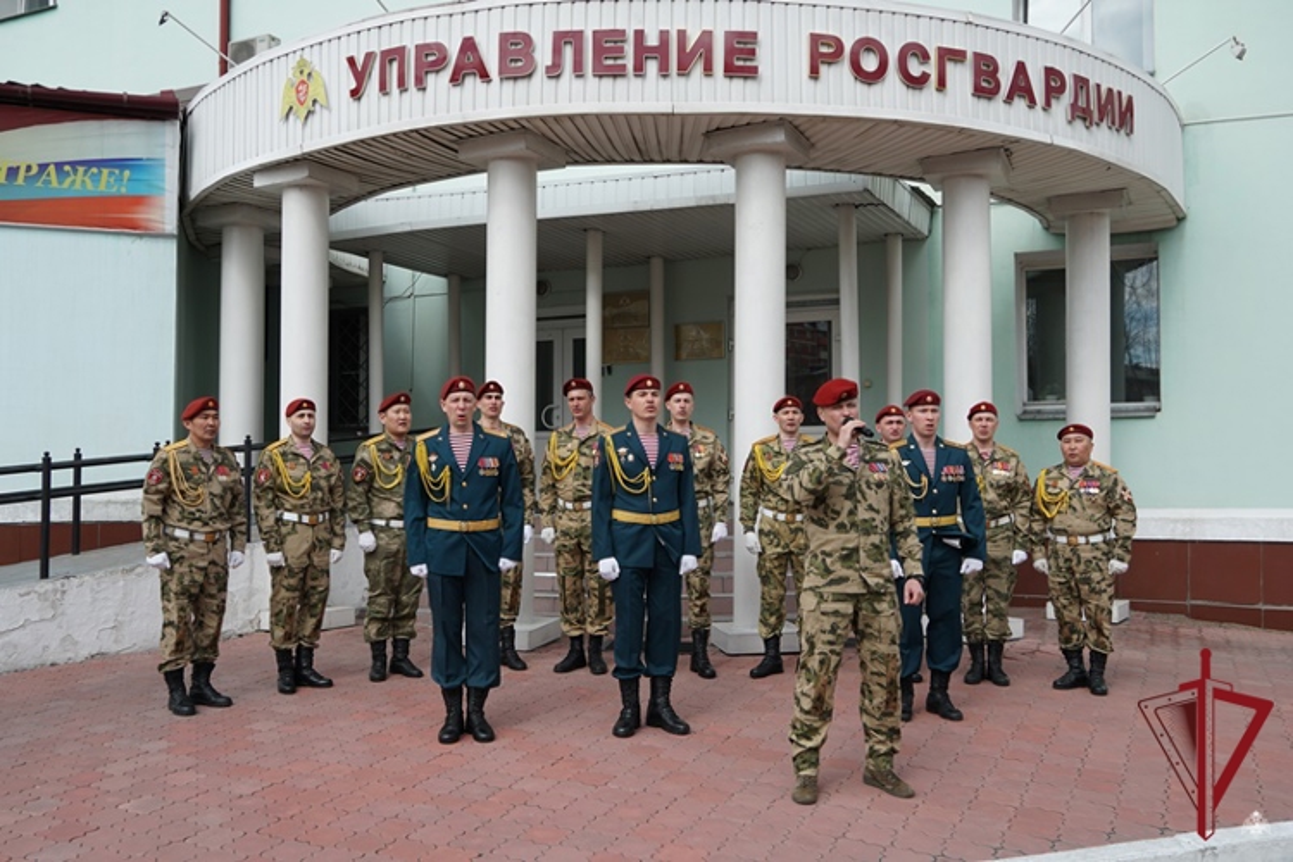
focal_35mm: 33
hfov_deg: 57.2
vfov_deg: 40.0
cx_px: 646
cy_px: 431
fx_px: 1185
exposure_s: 1/500
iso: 100
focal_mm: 22
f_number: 4.5
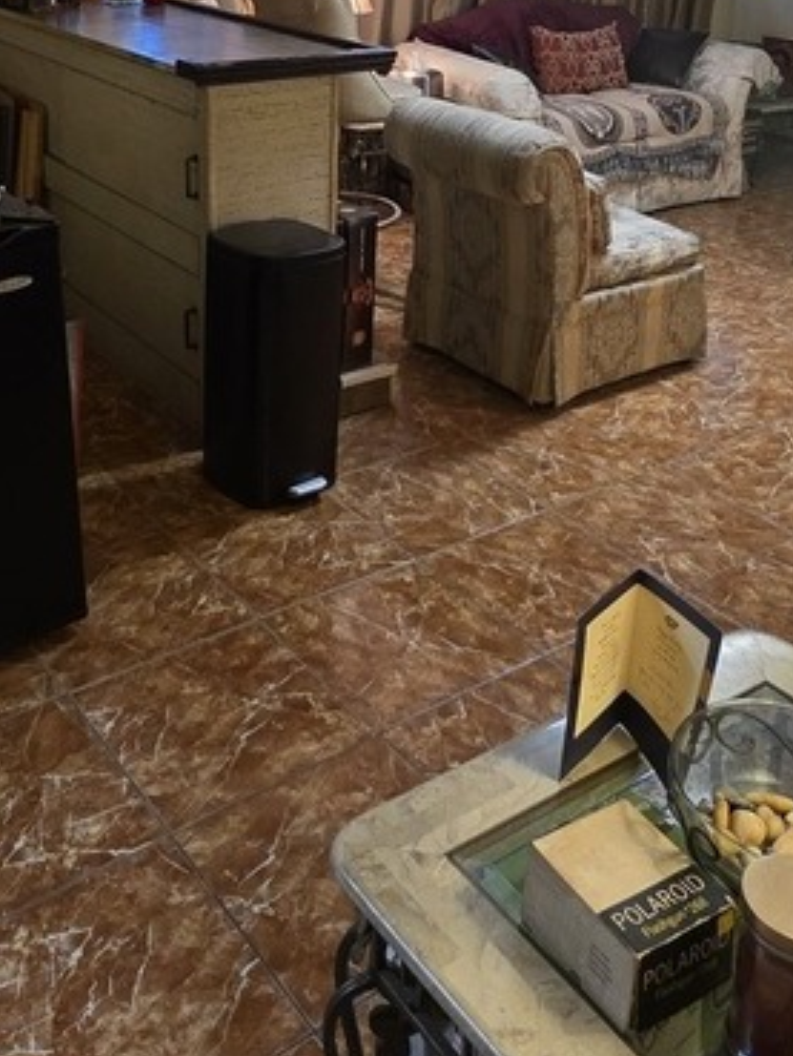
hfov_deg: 37.7
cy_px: 135
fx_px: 1160
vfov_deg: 45.1
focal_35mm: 38
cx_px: 378
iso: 400
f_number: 1.9
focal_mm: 2.2
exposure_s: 1/60
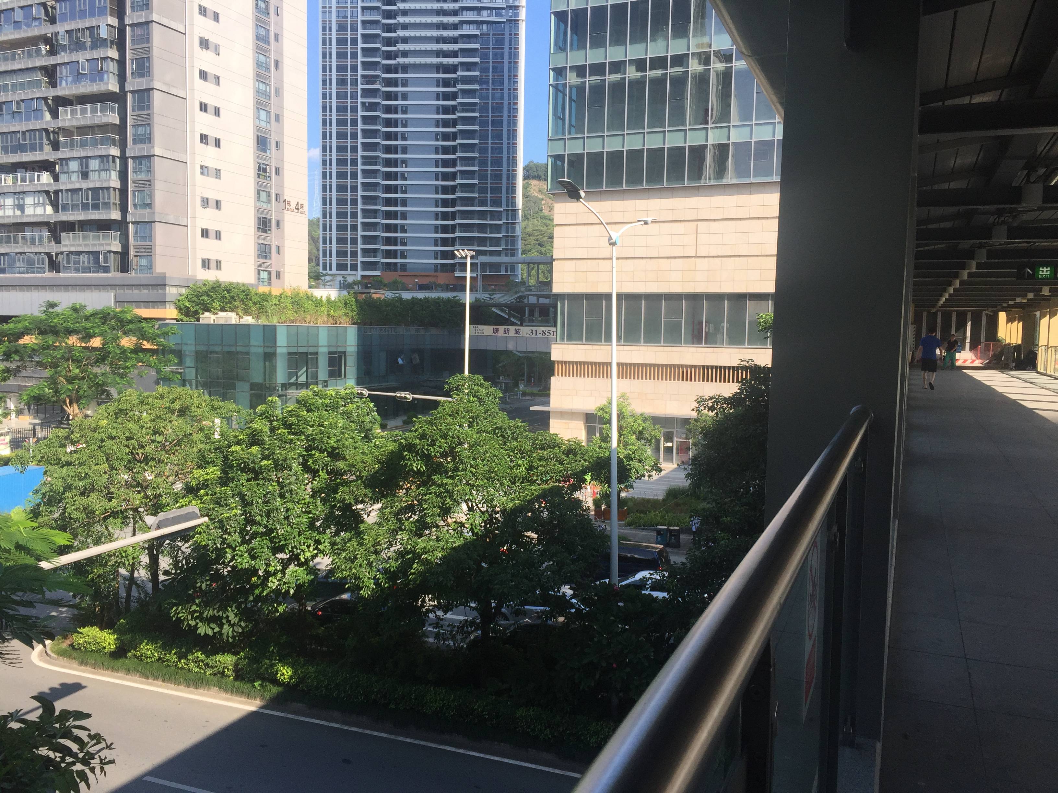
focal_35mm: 29
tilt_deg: -4.3
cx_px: 529
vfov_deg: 48.2
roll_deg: -2.8
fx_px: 886
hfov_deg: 61.7
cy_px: 396
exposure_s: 1/1068
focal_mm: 4.15
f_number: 2.2
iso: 32
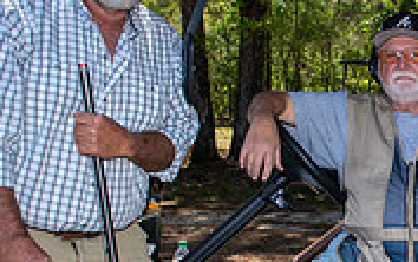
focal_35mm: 80
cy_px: 283
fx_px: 912
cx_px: 444
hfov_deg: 24.3
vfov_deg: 15.9
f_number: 4
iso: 50
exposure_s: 1/200
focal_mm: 24
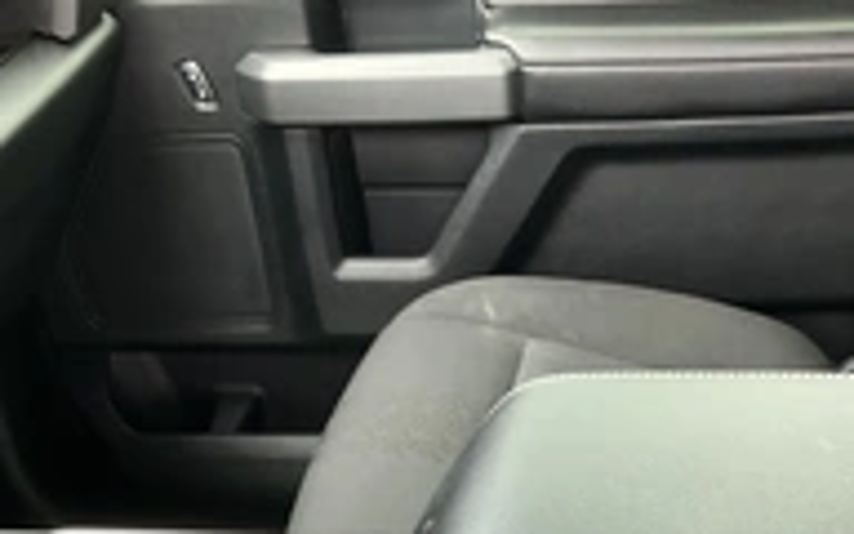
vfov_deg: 19.1
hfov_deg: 31.8
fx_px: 1490
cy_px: 659
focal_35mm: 64
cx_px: 534
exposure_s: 1/60
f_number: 1.8
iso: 80
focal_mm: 3
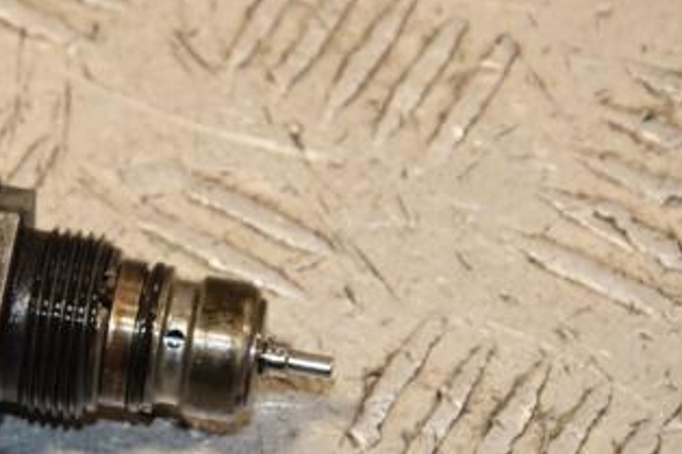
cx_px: 43
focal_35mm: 301
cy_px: 245
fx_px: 5698
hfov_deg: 6.8
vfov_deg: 4.6
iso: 800
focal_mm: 105
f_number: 9
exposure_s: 1/200
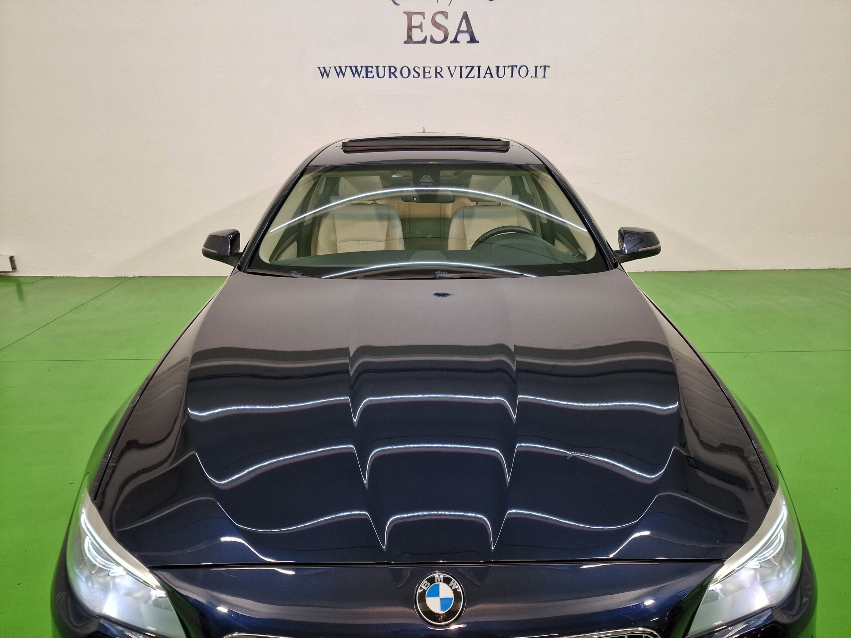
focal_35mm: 23
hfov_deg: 73.9
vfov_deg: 58.9
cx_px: 426
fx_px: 565
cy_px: 319
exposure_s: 1/100
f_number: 1.8
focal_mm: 6.4
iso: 100
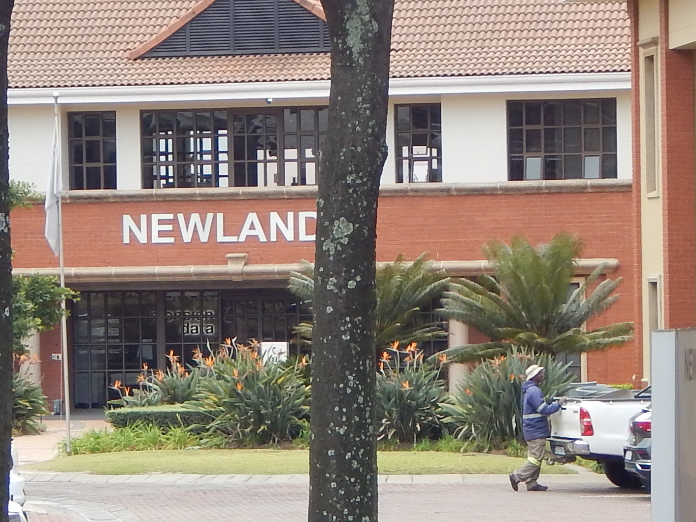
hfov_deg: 8.8
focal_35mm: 225
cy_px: 299
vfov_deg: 6.6
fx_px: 4524
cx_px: 232
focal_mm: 12.3
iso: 125
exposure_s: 1/125
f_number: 4.1
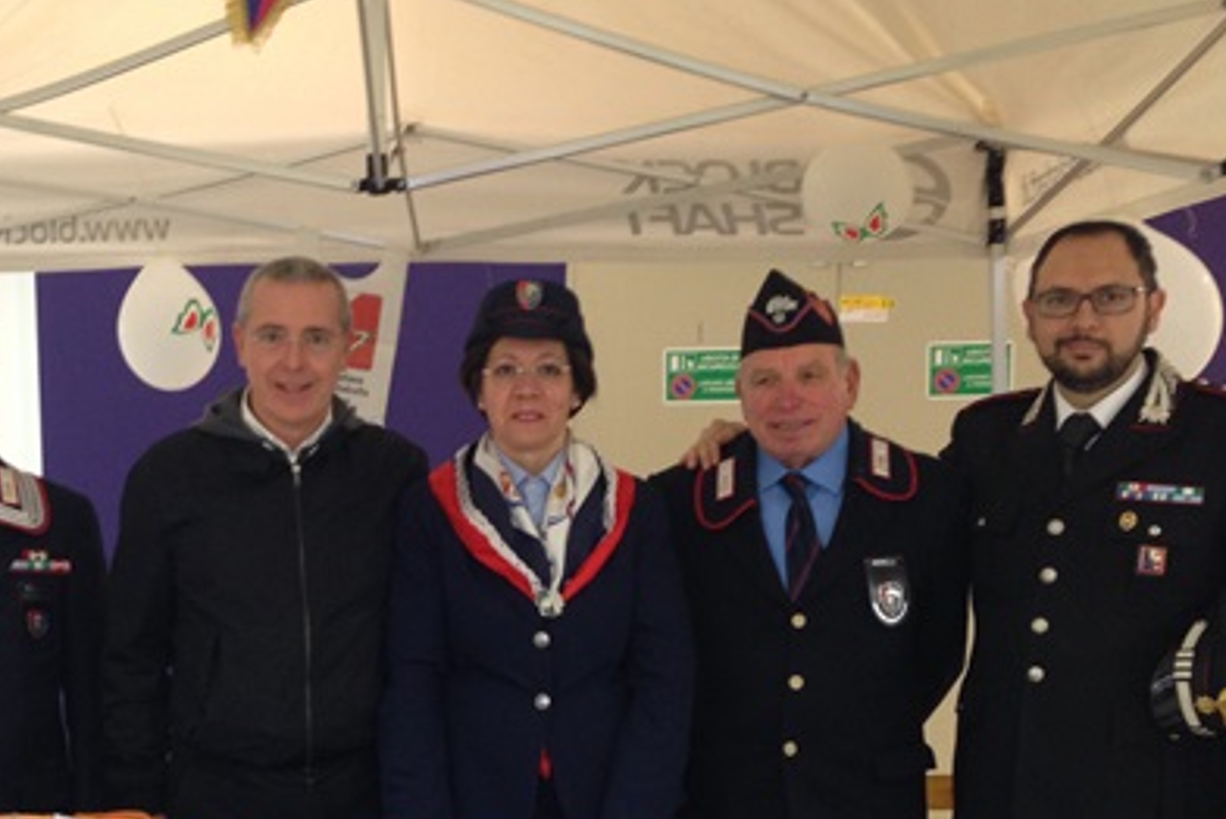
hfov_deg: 35.3
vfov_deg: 23.9
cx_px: 403
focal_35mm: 56
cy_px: 650
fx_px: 1908
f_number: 2.4
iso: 125
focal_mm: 4.12
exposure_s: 1/20
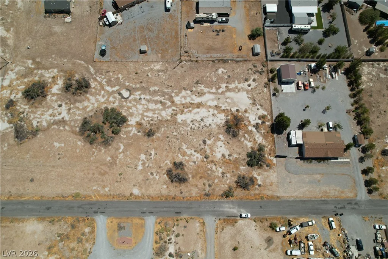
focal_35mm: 22
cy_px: 130
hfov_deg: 78.6
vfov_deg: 57.2
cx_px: 194
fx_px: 237
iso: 100
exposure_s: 1/200
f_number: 2.8
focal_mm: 8.38
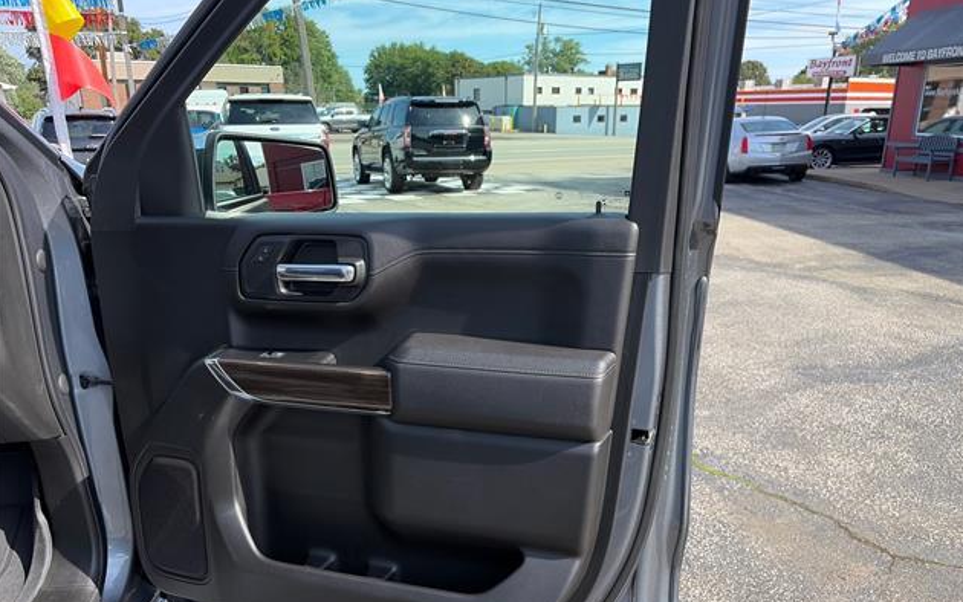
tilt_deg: -14.9
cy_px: 353
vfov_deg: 44.4
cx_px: 483
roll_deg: -1.8
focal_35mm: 28
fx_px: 735
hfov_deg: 66.5
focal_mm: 5.96
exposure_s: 1/1048
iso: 50
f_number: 1.6
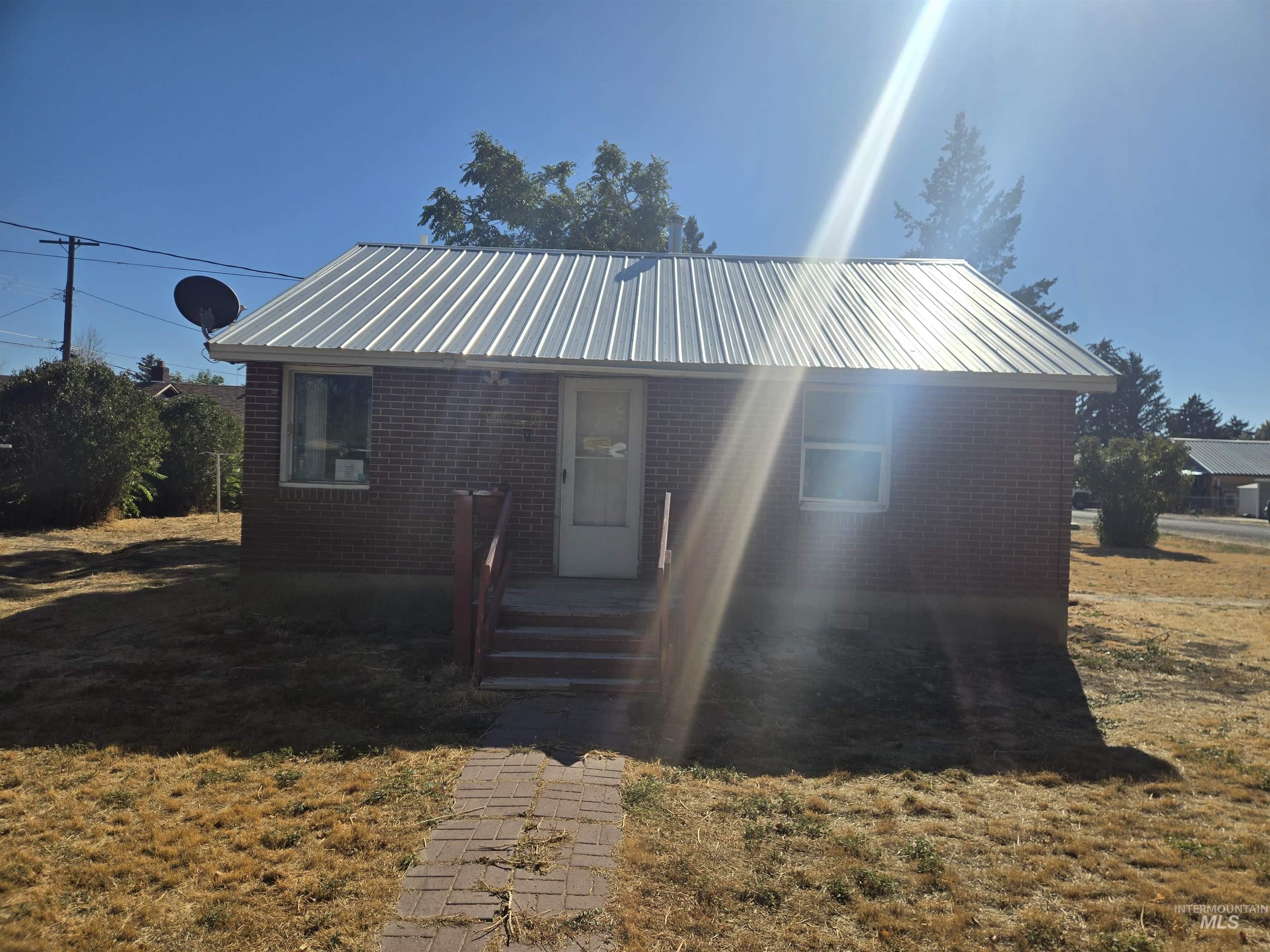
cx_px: 635
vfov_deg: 58.9
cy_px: 476
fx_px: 844
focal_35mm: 23
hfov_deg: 73.9
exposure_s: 1/6836
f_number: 1.8
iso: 25
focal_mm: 5.4
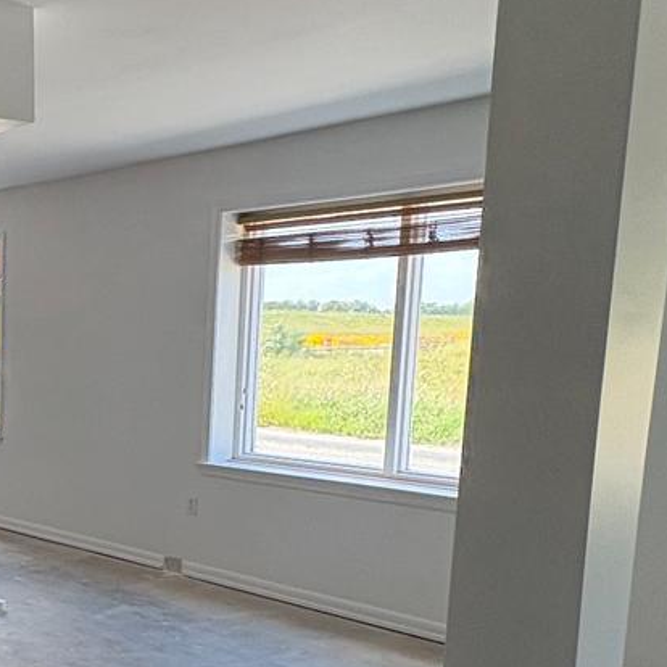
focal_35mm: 43
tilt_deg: -6.3
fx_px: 937
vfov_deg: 38.7
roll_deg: +1.6
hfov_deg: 30.1
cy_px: 446
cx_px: -224
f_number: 2.2
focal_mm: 2.22
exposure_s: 1/143
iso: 64
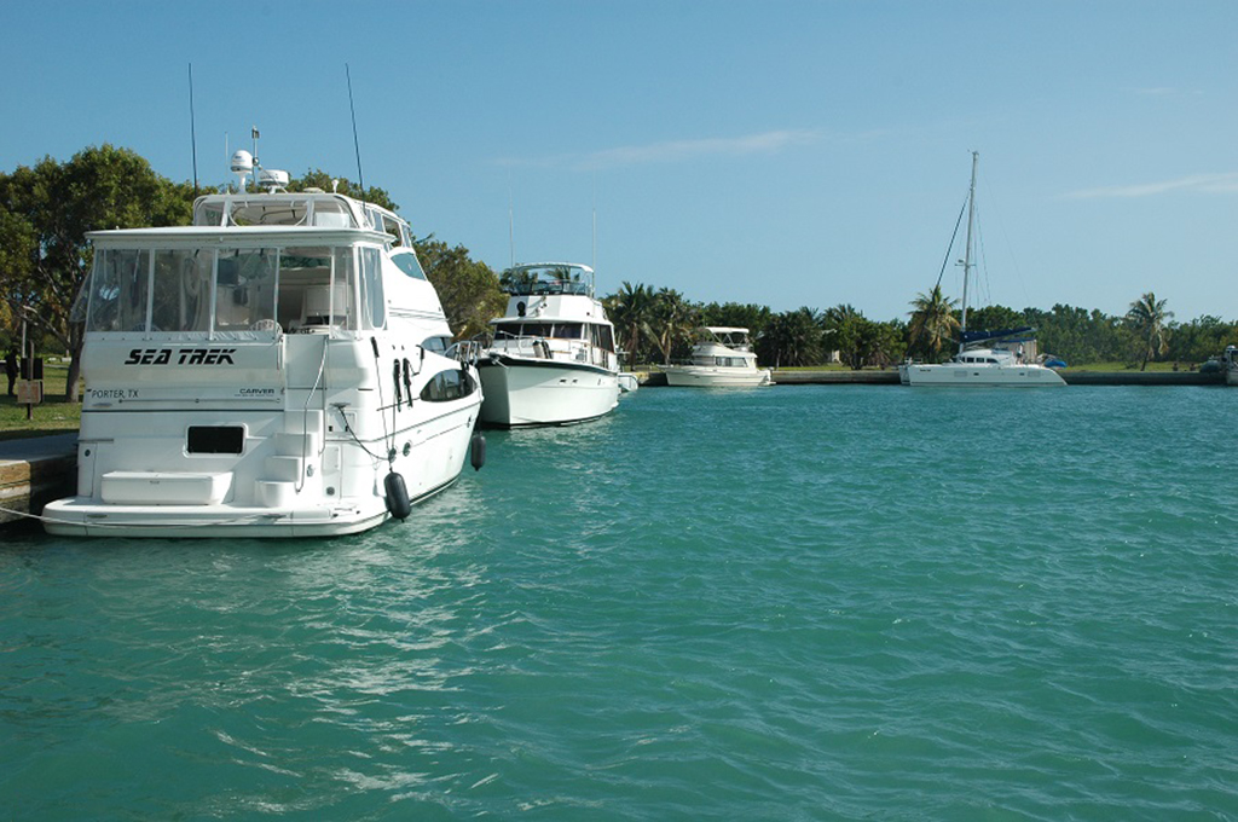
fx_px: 1288
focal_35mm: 38
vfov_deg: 35.4
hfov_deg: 51.3
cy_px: 411
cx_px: 619
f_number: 10
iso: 200
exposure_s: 1/400
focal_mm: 25
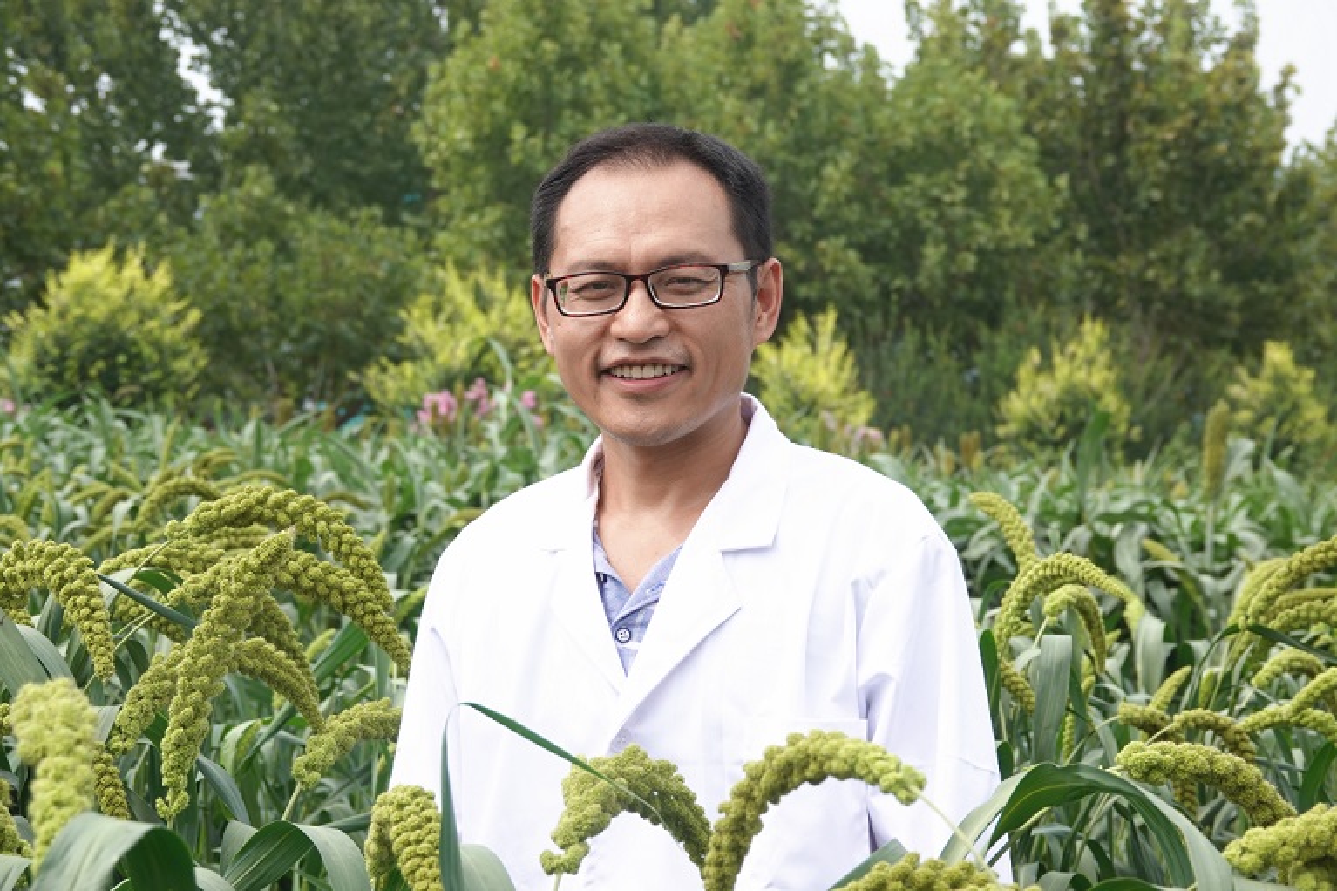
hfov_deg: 28.8
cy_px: 446
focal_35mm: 70
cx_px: 668
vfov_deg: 19.4
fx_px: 2599
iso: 100
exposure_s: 1/800
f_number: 3.5
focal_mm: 25.61
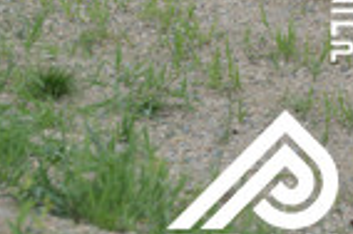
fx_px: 5391
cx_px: 428
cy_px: -44
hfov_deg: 3.7
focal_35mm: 551
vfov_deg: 2.5
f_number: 6.3
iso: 1400
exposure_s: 1/1250
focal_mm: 195
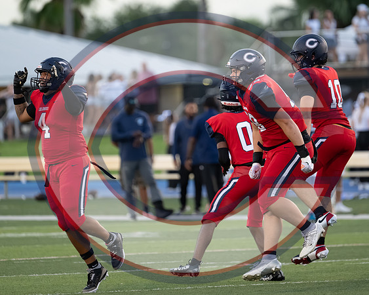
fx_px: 5099
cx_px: 230
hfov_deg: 4.1
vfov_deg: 3.3
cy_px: 143
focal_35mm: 467
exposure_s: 1/1600
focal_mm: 400
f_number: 4.5
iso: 4500
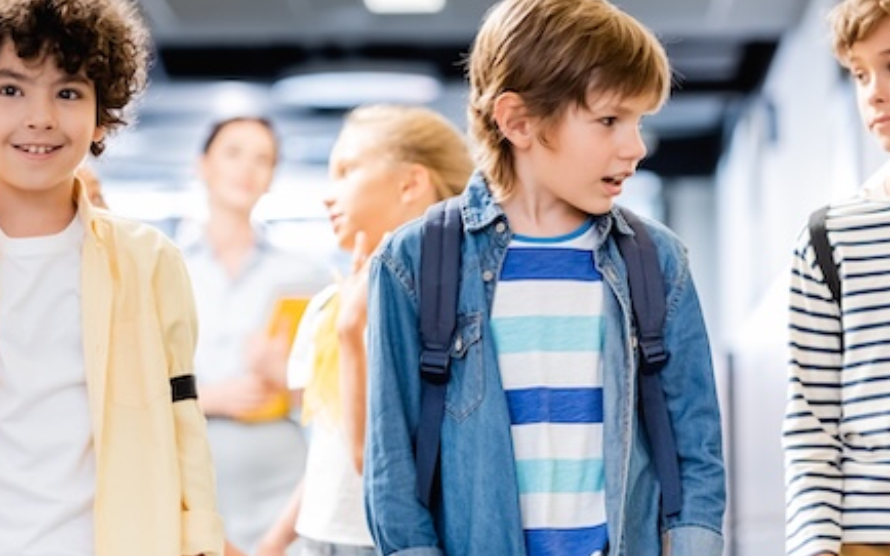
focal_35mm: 222
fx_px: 5383
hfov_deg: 9.5
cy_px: 272
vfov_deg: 5.9
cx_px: 441
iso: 500
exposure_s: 1/500
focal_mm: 105
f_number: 3.2
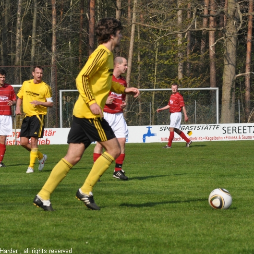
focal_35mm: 299
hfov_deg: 5.9
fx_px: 2479
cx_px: 149
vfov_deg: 5.9
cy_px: 127
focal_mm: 155
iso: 800
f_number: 13
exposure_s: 1/1000
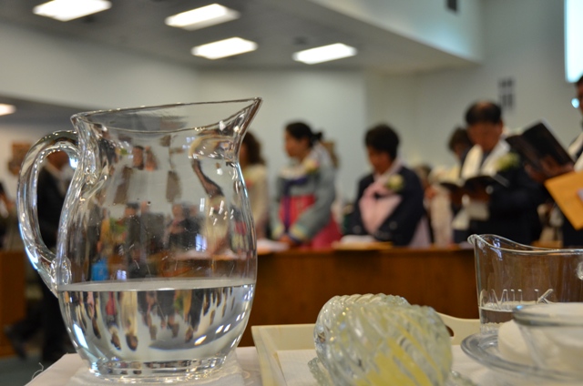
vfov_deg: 28.0
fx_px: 776
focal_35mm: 48
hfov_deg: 41.2
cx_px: 292
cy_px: 193
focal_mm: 32
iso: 800
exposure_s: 1/60
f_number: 4.2
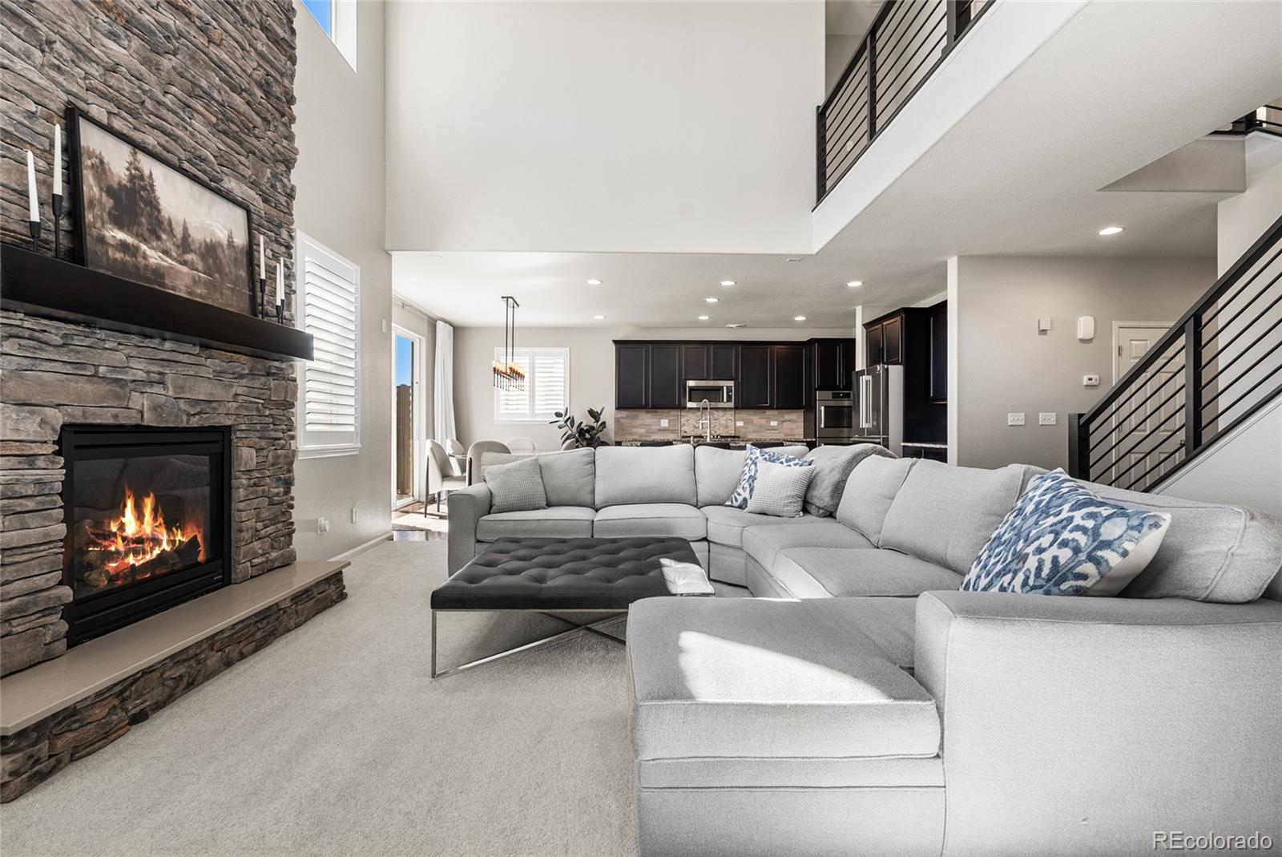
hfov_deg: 96.7
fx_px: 570
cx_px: 641
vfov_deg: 73.8
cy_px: 428
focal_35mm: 16
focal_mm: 16
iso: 200
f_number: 8
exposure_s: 1/6
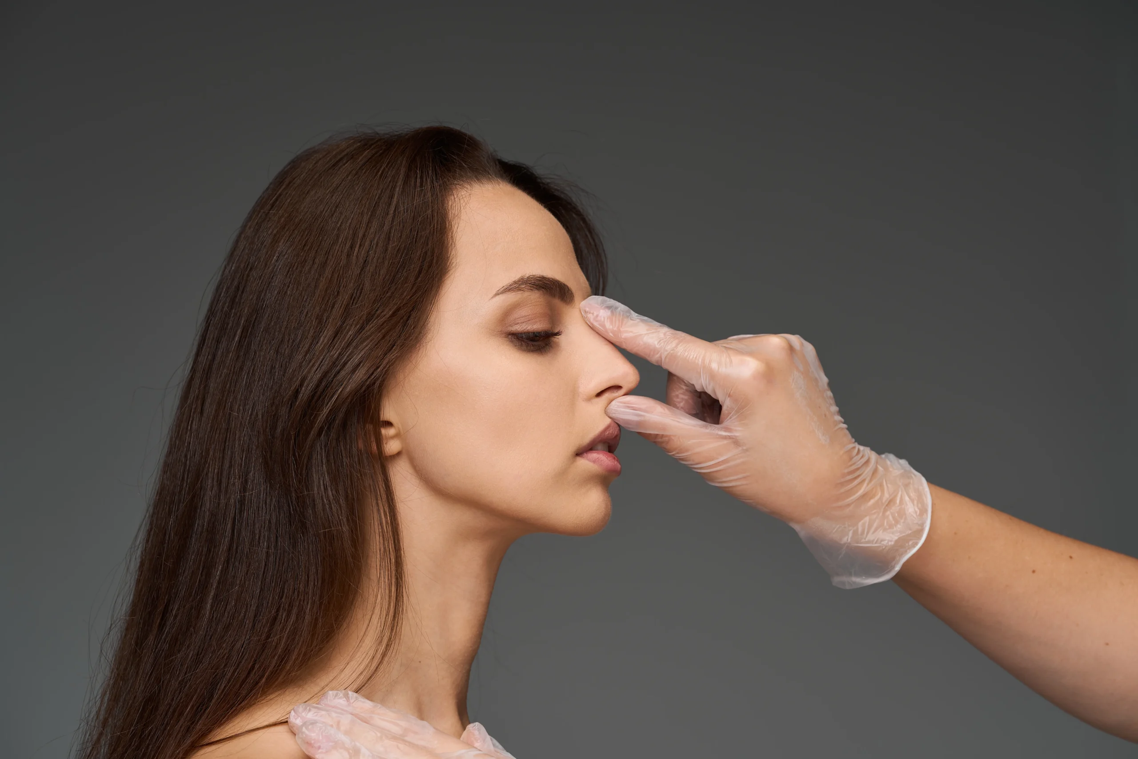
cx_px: 569
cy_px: 380
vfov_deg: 13.0
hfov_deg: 19.5
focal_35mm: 105
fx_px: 3319
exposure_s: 1/160
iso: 100
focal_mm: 105
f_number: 7.1
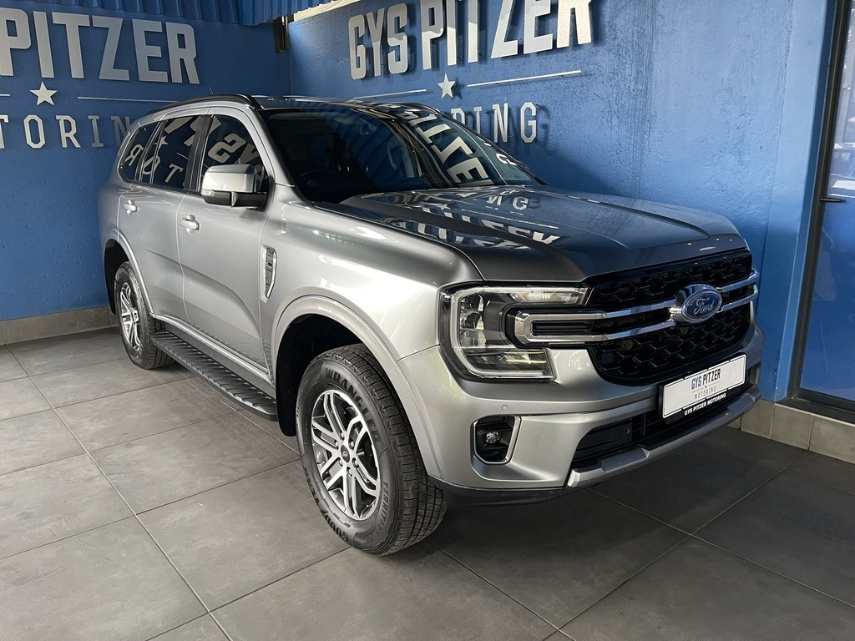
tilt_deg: -15.2
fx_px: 617
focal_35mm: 25
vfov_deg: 54.9
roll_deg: +1.4
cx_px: 428
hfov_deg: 69.4
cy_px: 320
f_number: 1.6
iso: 250
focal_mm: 5.1
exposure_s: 1/50
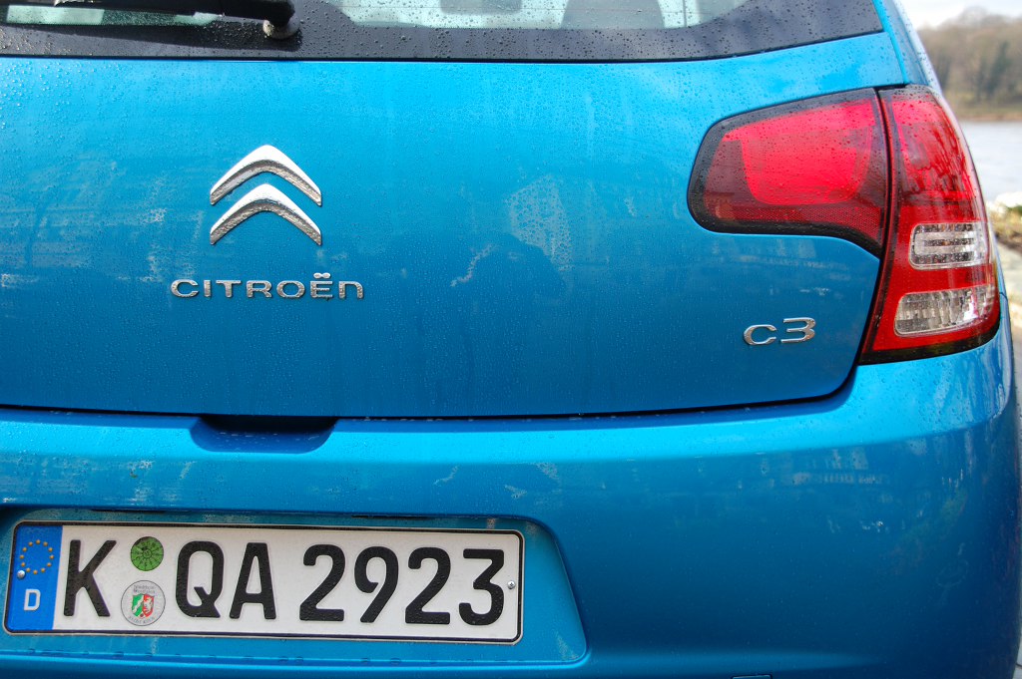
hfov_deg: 43.6
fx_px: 1276
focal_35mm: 45
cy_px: 340
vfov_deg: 29.8
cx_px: 511
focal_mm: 30
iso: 320
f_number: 5.6
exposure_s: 1/125
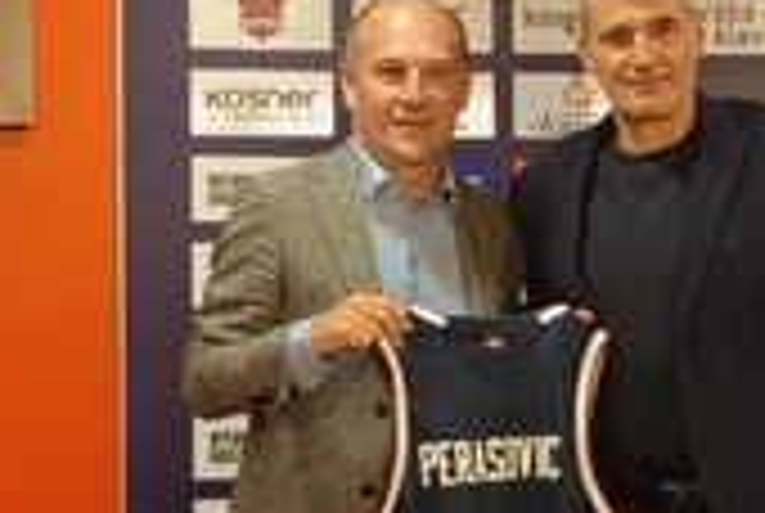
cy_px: 394
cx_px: 590
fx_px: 2533
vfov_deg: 11.5
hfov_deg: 17.1
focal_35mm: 119
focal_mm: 5.24
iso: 453
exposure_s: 1/50
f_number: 1.7
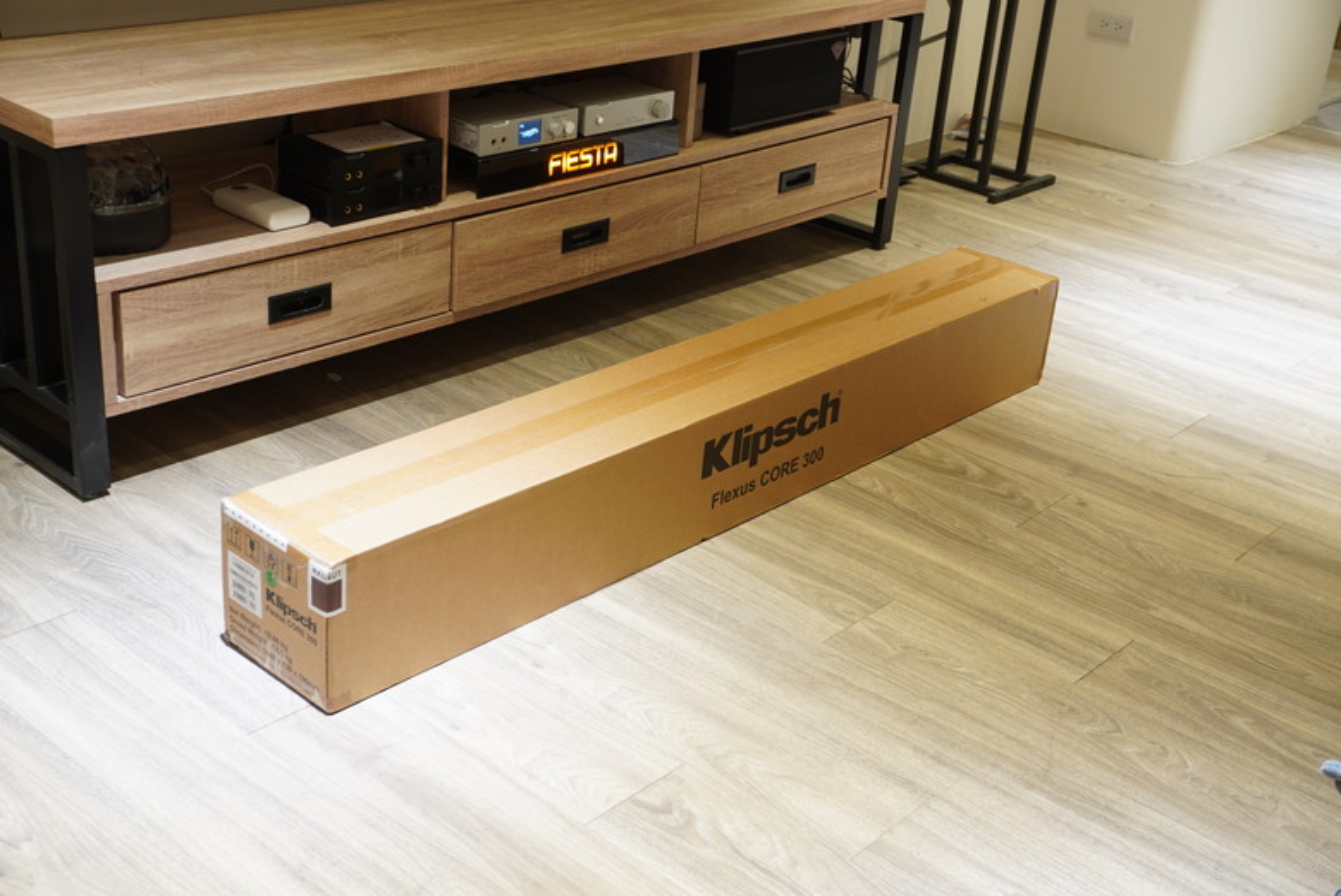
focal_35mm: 44
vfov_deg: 30.9
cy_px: 448
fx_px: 1621
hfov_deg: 44.9
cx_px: 670
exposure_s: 1/5
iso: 400
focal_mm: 29
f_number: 7.1
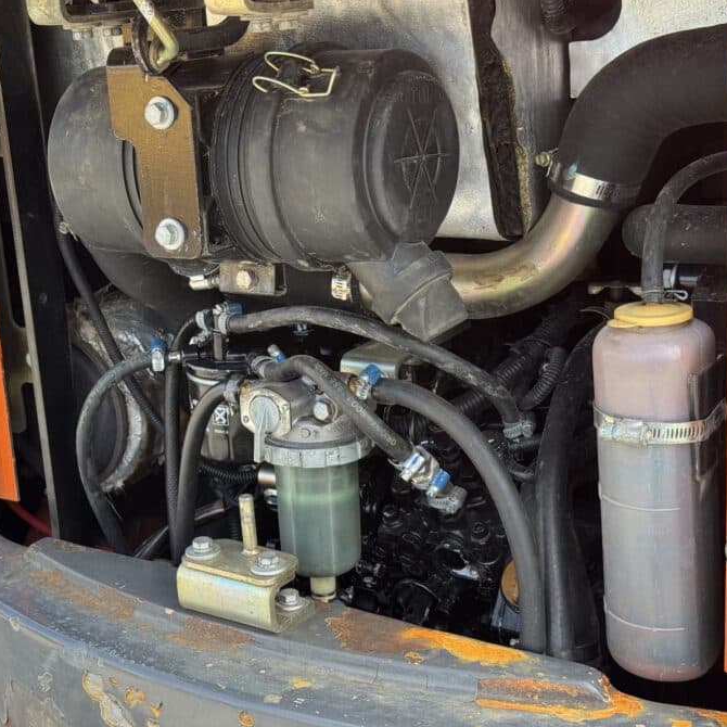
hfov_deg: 29.9
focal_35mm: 57
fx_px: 1354
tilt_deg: -16.9
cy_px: 364
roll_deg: +3.4
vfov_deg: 30.0
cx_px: 275
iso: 64
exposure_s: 1/231
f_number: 1.78
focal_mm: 6.76
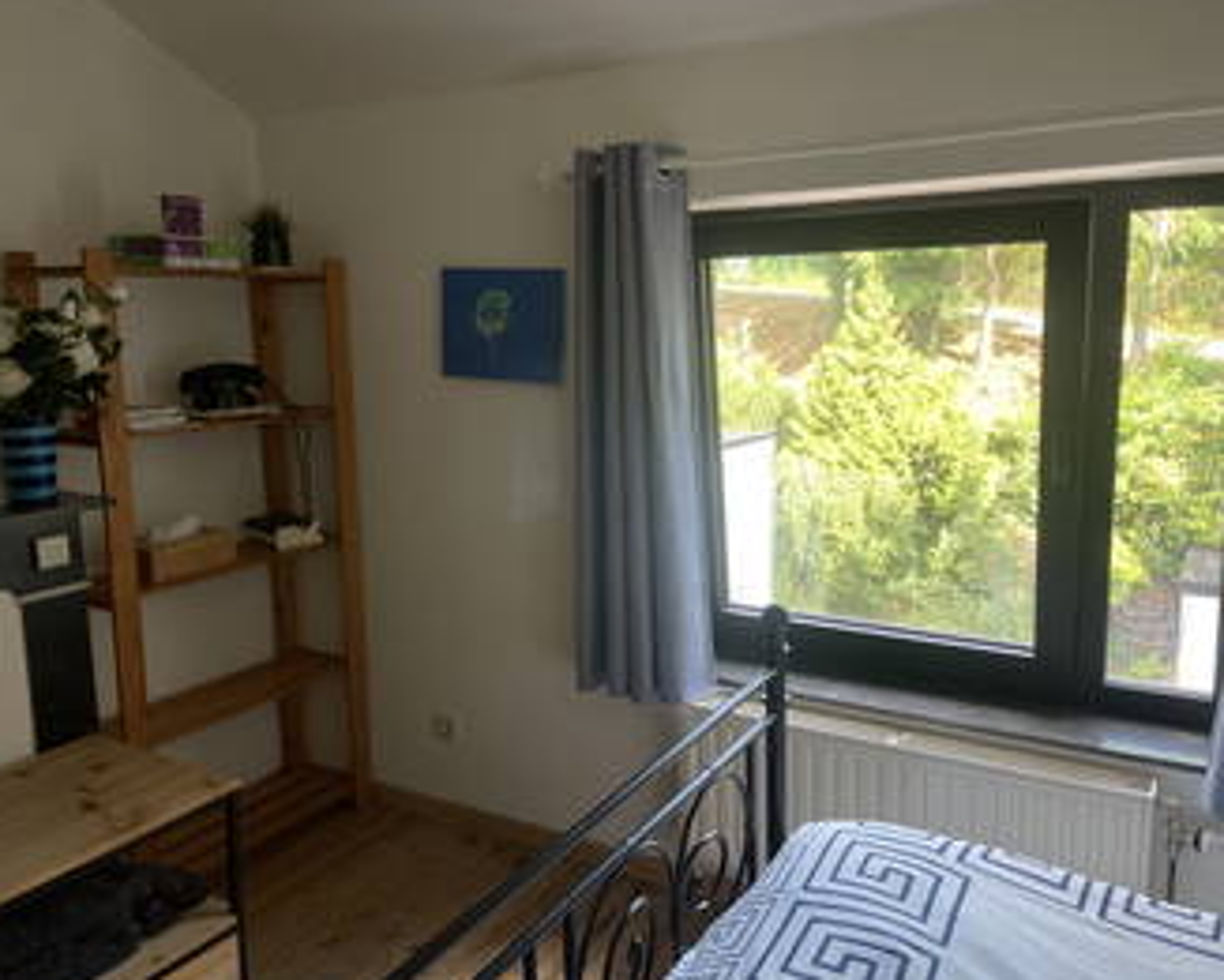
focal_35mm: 28
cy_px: 488
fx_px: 1015
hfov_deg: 62.2
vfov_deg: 51.6
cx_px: 642
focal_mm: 4.2
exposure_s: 1/121
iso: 80
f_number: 1.6
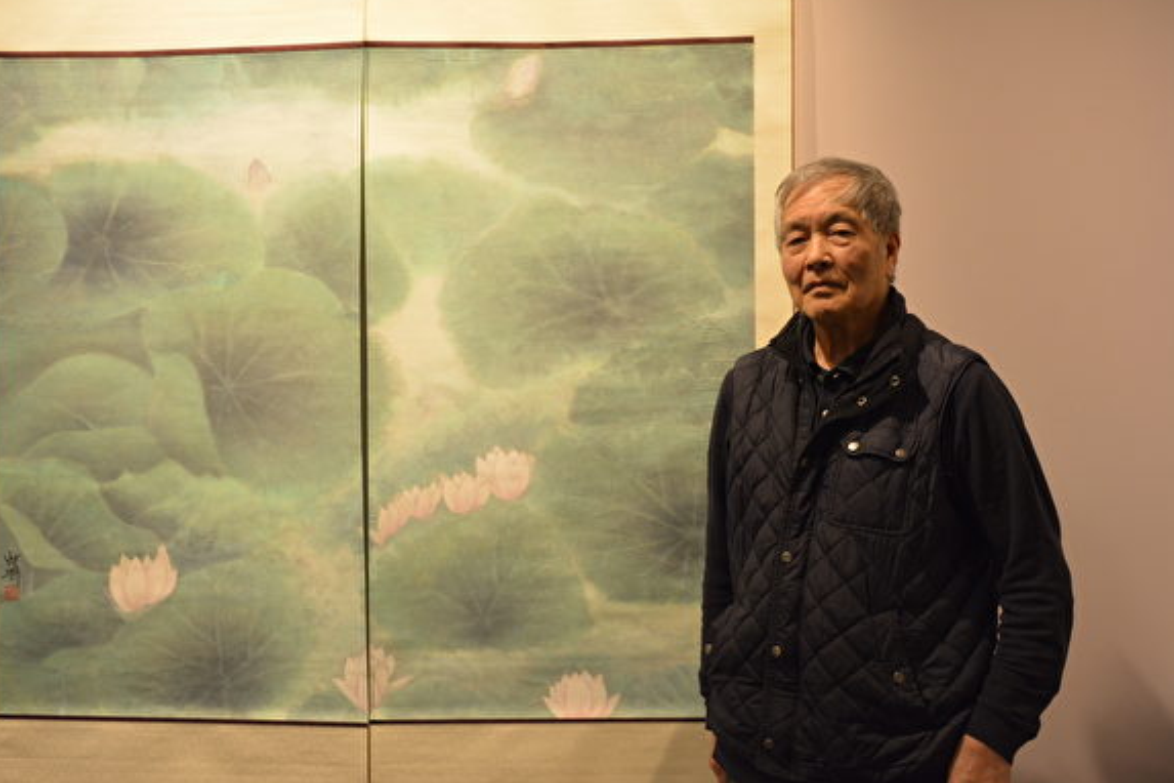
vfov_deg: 30.5
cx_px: 570
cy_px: 396
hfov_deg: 44.5
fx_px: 1435
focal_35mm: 44
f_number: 7.1
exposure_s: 1/80
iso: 1000
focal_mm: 28
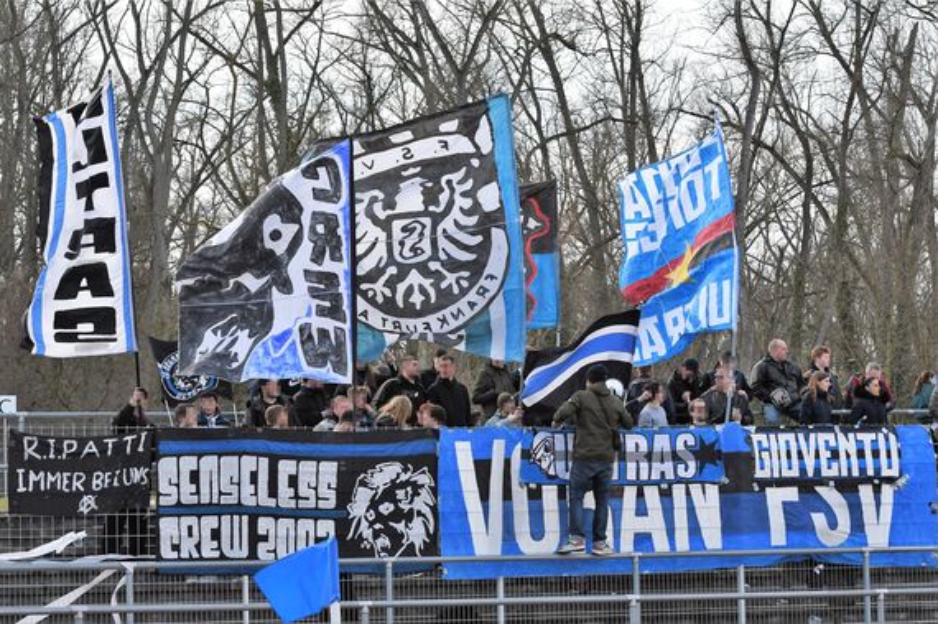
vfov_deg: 13.0
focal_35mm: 105
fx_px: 2733
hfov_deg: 19.5
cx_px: 469
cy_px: 312
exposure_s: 1/800
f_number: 5.6
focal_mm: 70
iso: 360
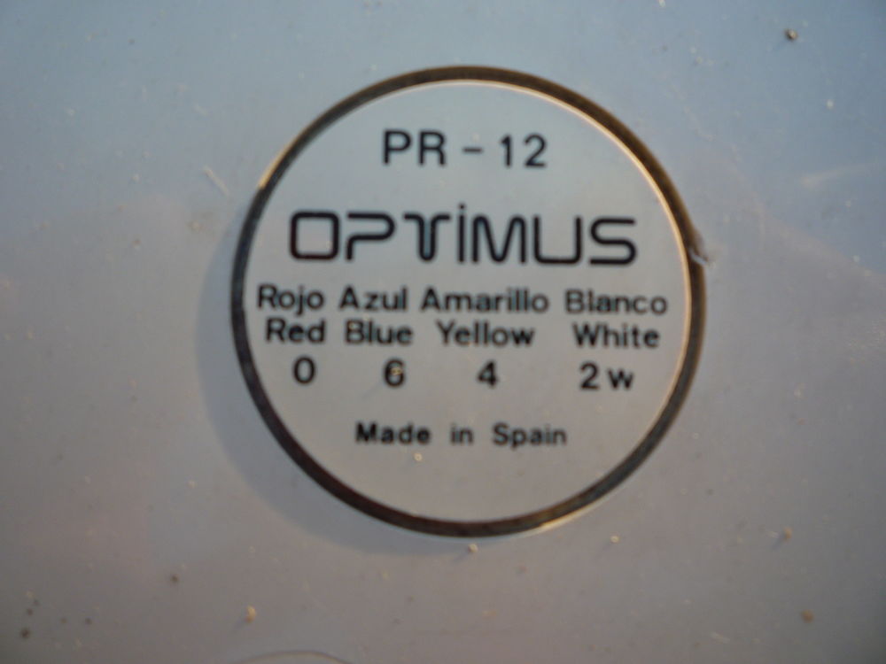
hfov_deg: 60.0
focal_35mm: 30
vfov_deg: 46.8
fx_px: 768
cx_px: 443
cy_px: 332
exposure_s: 1/100
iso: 100
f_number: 3.5
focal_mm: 5.2
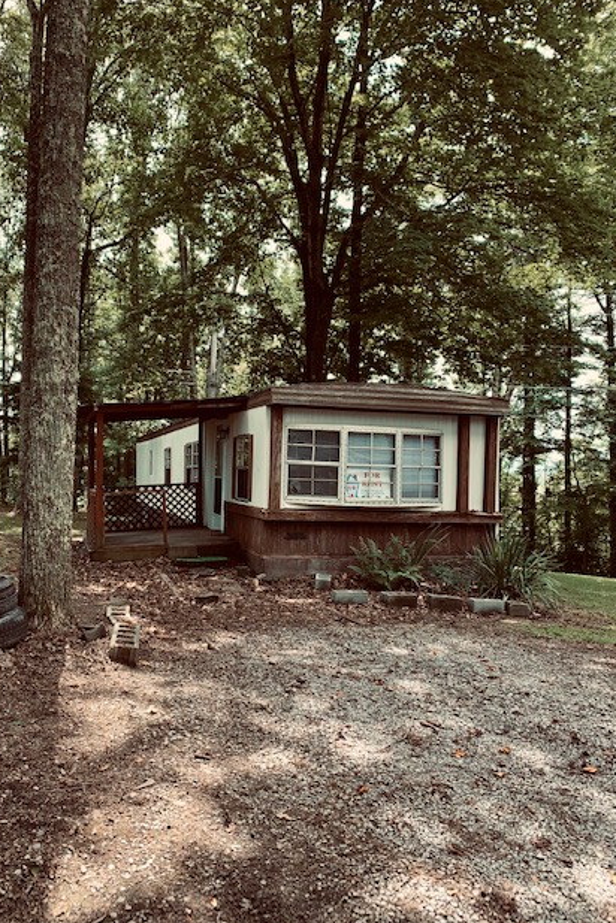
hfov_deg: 46.3
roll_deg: -1.6
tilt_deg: +1.2
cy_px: 462
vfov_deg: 65.5
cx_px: 265
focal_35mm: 28
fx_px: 719
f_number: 1.8
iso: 25
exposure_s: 1/180
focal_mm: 4.25
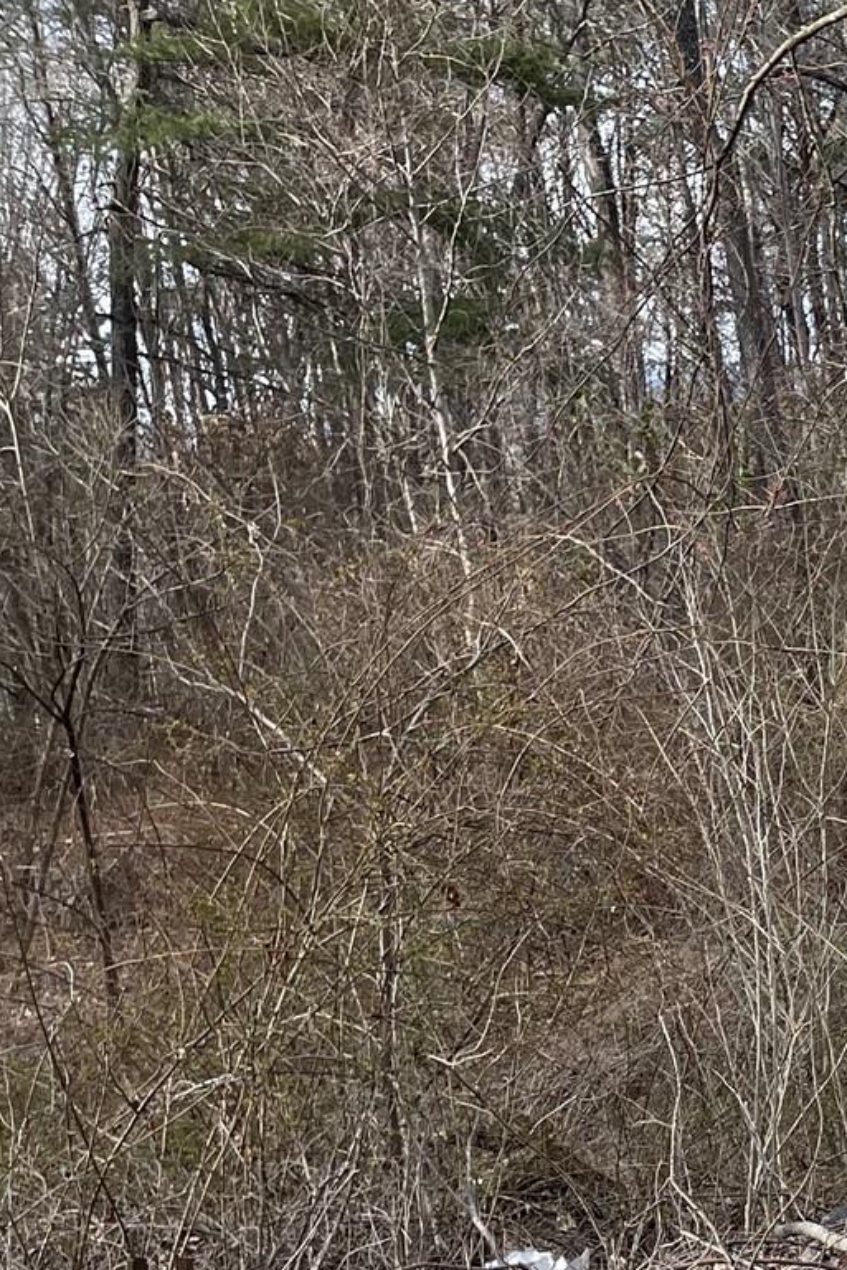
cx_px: 1602
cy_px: 1148
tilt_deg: -11.3
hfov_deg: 15.7
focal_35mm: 72
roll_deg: +3.2
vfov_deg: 27.1
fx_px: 2540
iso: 32
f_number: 1.6
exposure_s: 1/1078
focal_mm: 5.1
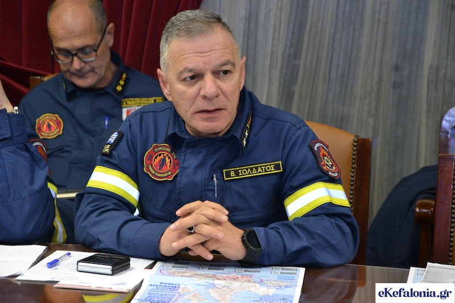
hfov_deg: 14.9
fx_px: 1744
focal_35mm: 138
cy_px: 152
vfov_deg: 9.9
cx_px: 228
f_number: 5.6
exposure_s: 1/60
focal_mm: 92
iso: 2200
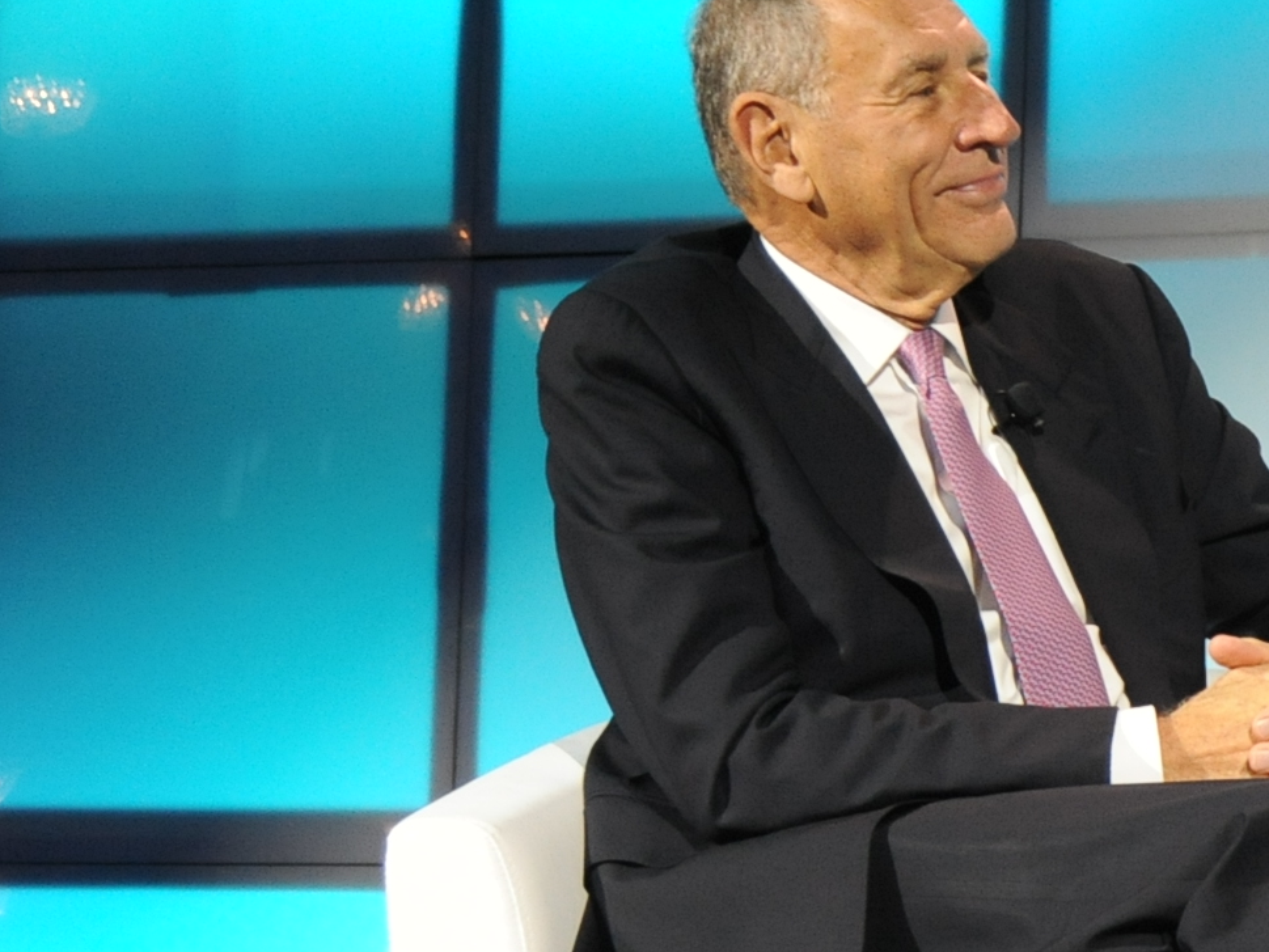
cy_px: 815
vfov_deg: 12.3
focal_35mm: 120
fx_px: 4400
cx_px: 2080
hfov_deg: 14.9
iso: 2000
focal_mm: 38
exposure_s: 1/125
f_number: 5.6
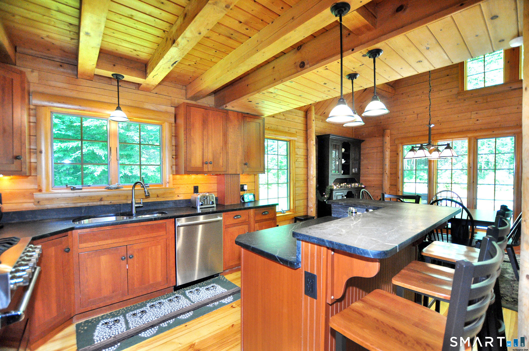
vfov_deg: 77.2
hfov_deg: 100.5
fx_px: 220
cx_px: 264
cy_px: 176
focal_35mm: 15
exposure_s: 1/100
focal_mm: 10
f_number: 3.5
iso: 1600
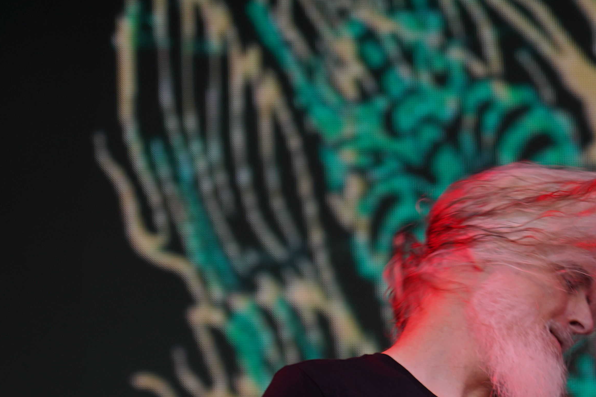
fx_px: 4519
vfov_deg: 5.0
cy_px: 502
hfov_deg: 7.5
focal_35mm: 273
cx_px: 479
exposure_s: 1/125
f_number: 4
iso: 100
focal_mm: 105
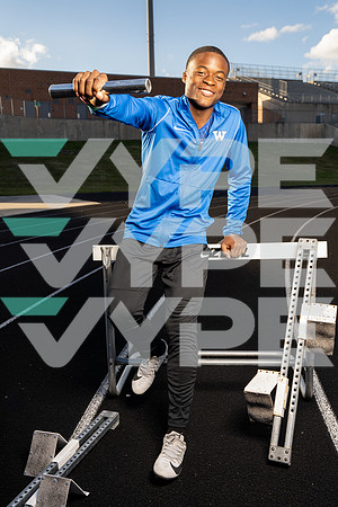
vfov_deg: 53.1
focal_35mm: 36
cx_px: 169
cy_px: 254
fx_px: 507
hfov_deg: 36.9
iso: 200
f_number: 7.1
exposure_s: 1/250
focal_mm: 36
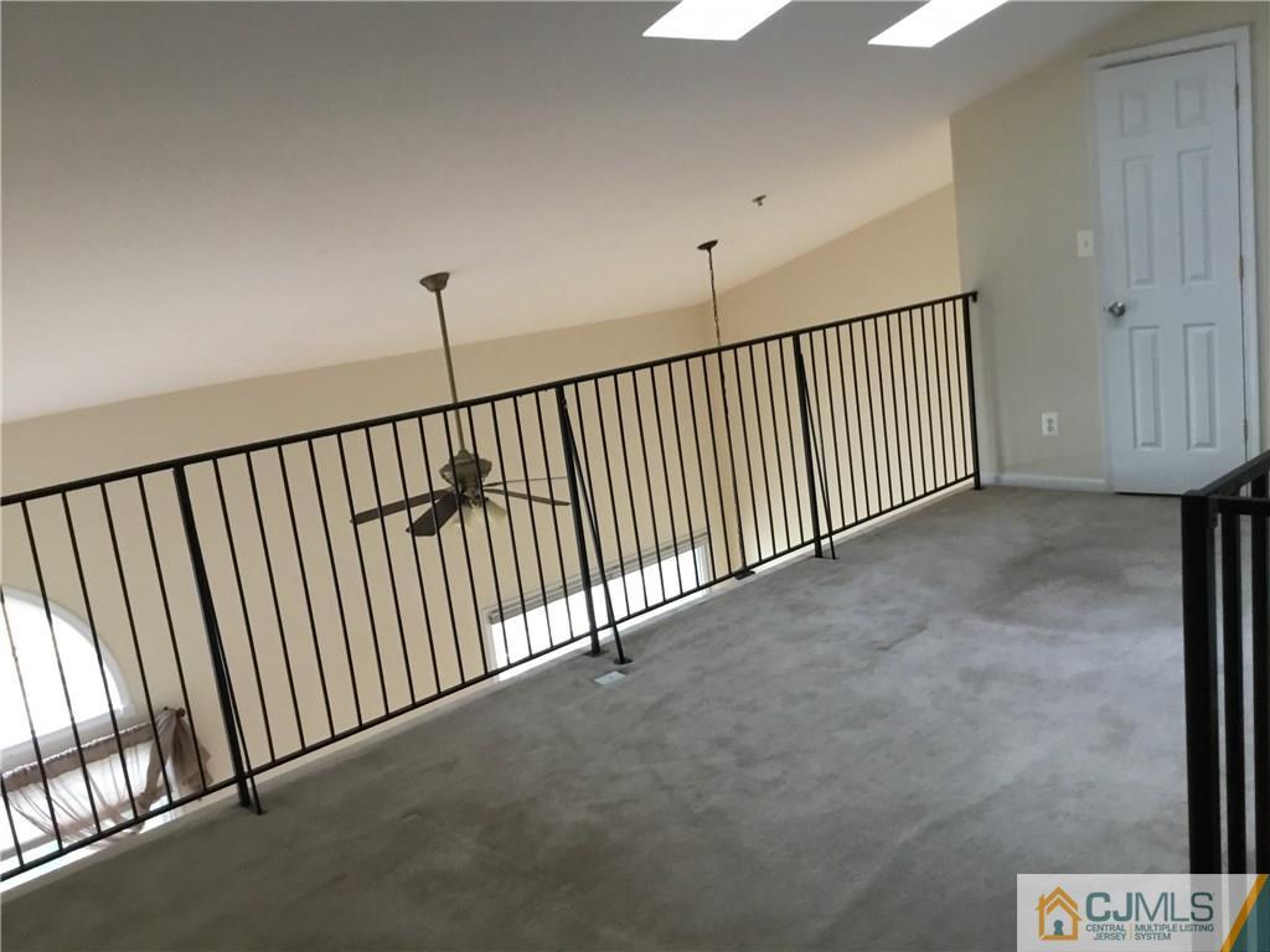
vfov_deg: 45.4
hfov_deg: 58.4
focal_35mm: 31
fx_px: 1137
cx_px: 635
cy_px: 476
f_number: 2.4
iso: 100
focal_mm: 3.3
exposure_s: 1/30
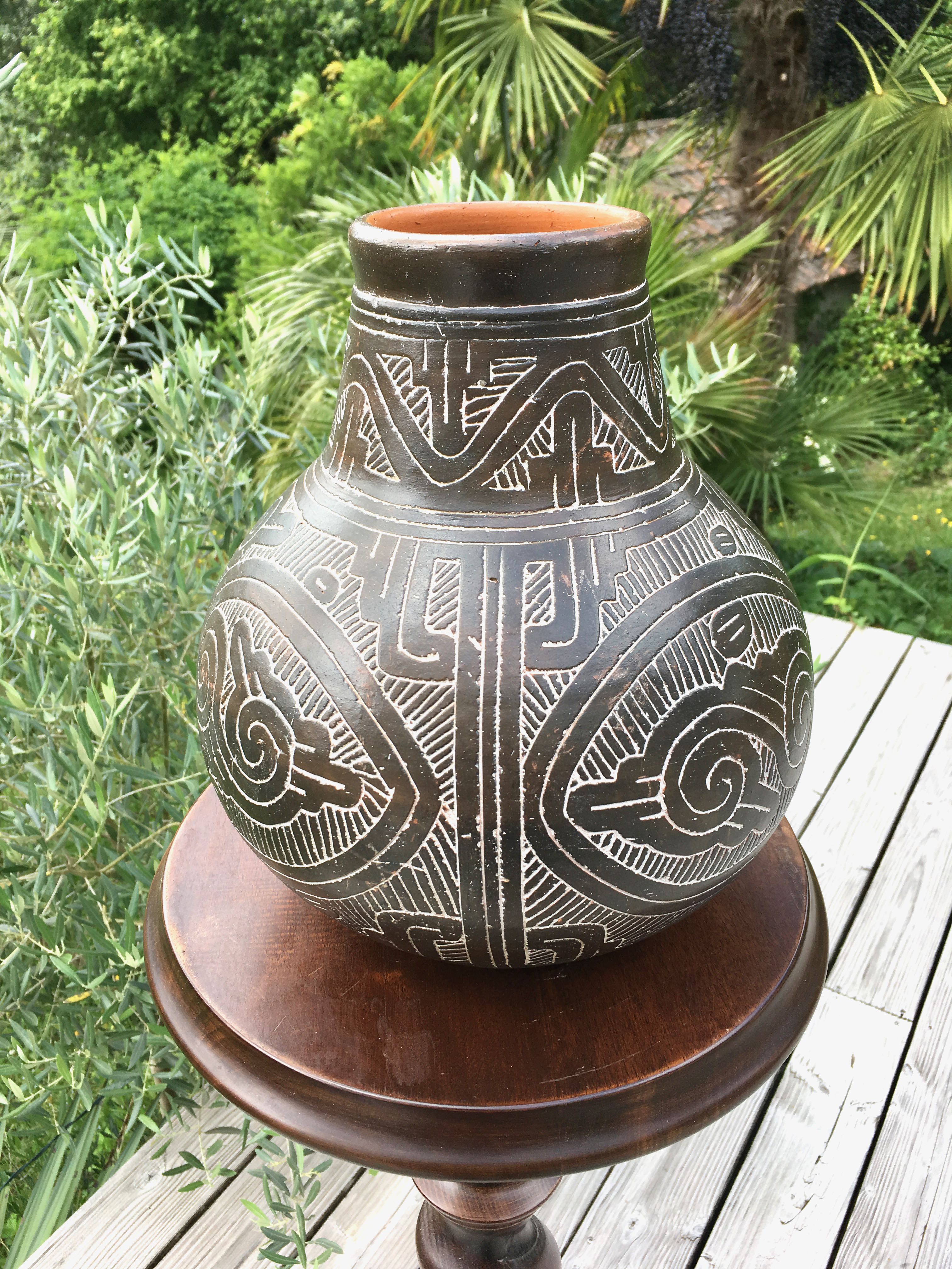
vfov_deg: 61.7
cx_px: 476
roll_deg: +1.4
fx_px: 1063
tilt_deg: -29.8
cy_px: 634
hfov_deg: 48.2
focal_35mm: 29
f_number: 2.2
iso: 25
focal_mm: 4.15
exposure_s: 1/371
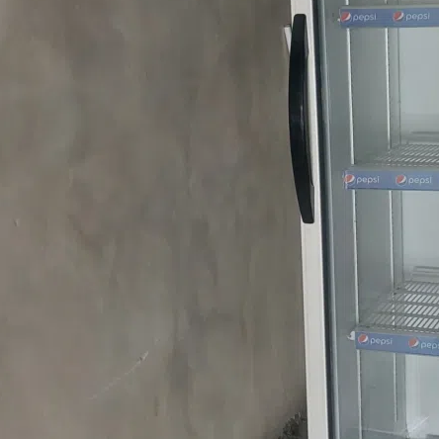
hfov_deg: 24.5
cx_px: 405
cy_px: 170
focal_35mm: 68
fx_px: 976
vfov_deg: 25.3
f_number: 1.8
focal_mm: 5.23
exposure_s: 1/50
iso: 500
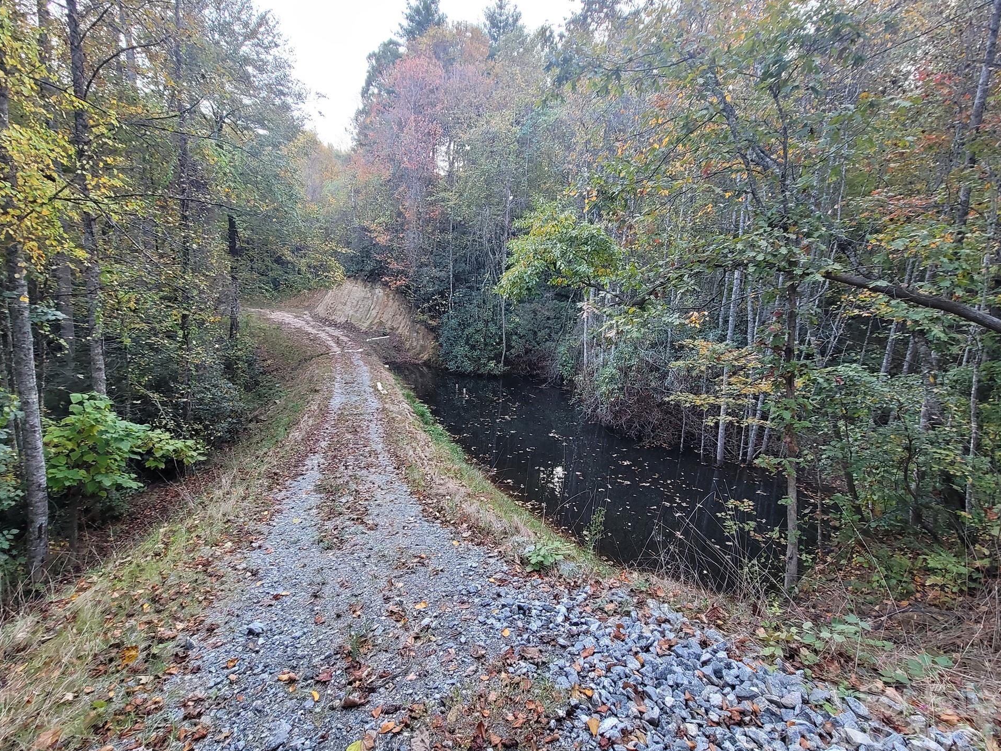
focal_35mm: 14
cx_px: 495
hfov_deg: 102.1
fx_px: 405
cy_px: 379
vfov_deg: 85.7
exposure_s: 1/60
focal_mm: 2.2
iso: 125
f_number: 2.2
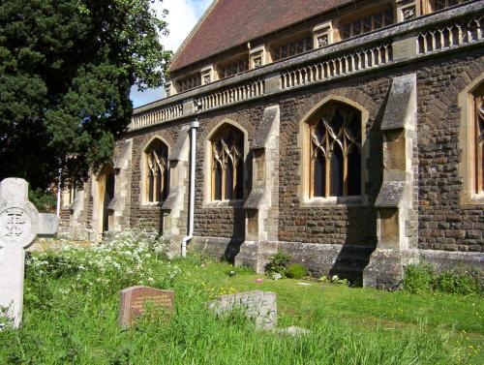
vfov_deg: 39.8
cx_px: 242
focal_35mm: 36
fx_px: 504
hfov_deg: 51.3
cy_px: 182
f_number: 5.24
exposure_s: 1/525
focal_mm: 5.54
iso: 100
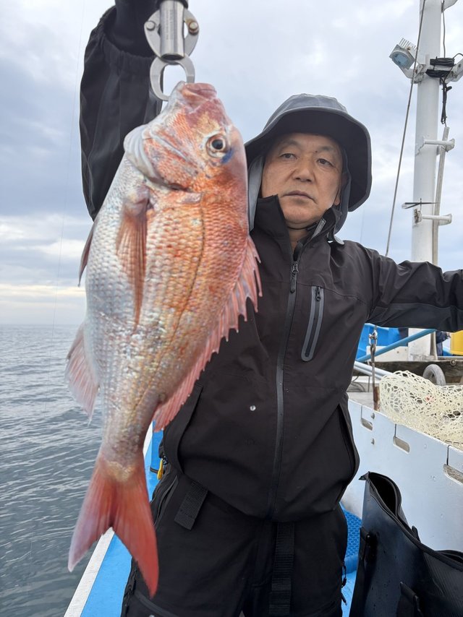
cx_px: 232
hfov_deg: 53.0
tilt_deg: +3.9
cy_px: 308
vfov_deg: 67.3
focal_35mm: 26
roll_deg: -3.0
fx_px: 464
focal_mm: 5.96
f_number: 1.6
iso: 64
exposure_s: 1/987
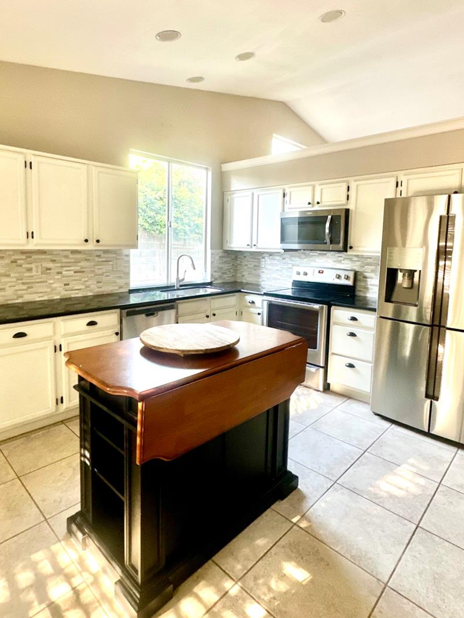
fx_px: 357
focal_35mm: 20
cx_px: 217
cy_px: 275
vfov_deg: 81.4
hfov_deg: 65.9
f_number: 2.2
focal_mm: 2.22
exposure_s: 1/60
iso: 200
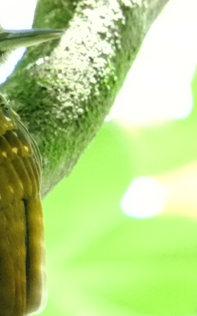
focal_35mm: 3504
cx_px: -79
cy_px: 157
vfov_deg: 0.6
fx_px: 30110
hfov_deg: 0.4
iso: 1600
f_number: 6
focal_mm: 215
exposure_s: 1/125
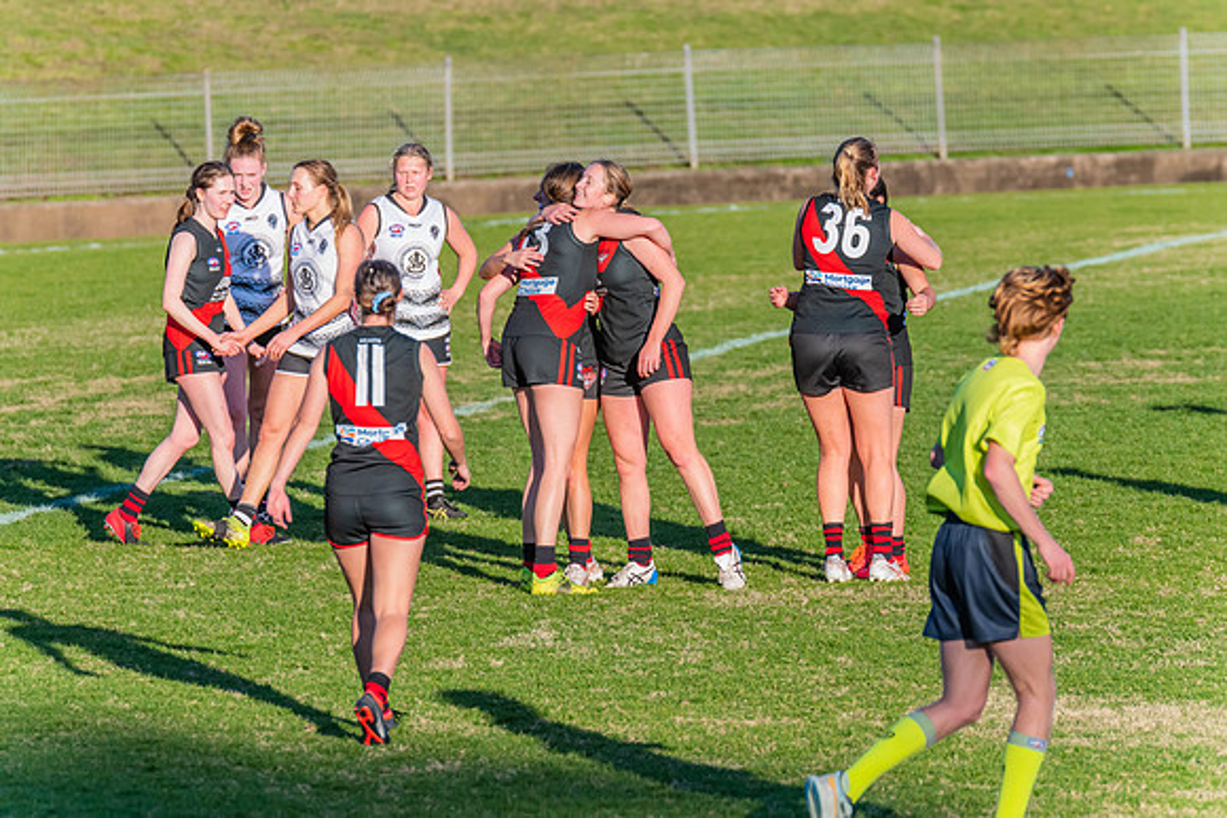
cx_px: 594
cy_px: 377
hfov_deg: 5.0
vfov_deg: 3.4
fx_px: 13955
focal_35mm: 409
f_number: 8
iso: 800
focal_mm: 380
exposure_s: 1/1250
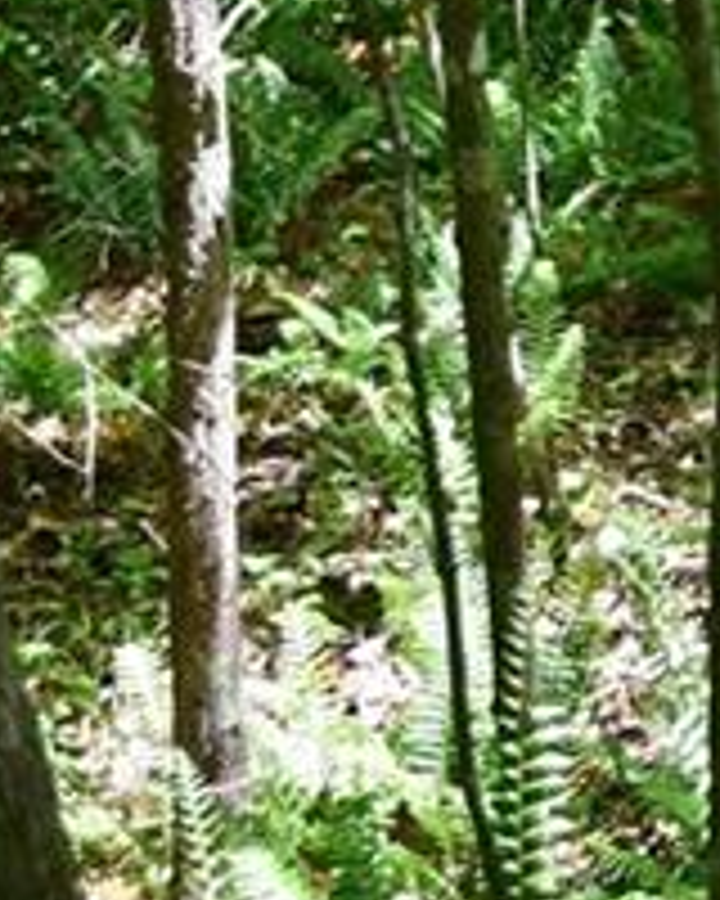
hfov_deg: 8.1
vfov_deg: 10.7
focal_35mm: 173
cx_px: 1809
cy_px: -549
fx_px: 4608
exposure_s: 1/250
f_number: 3.5
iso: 500
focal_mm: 18
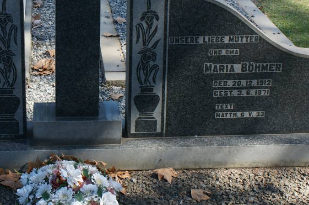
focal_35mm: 80
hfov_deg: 25.1
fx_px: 686
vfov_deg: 16.9
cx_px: 86
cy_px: 46
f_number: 7.1
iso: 200
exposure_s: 1/125
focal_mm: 30
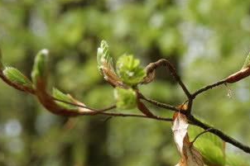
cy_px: 135
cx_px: 165
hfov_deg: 8.3
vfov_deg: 5.5
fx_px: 1728
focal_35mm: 249
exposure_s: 1/50
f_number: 10
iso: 100
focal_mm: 100
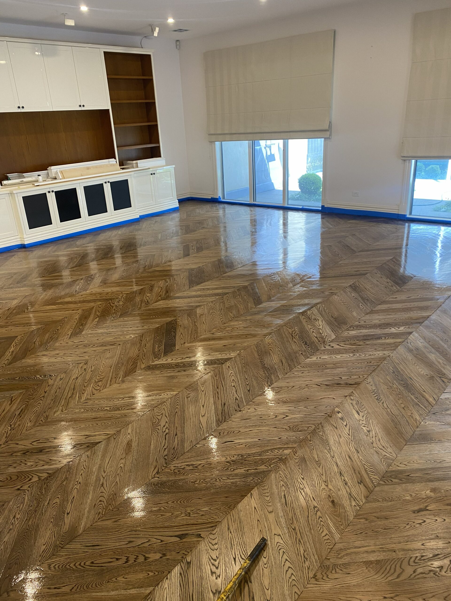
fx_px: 452
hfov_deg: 53.1
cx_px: 226
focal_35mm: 26
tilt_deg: -20.6
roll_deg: +4.5
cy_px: 300
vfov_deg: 67.3
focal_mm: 4.25
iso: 80
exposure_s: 1/50
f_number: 1.8
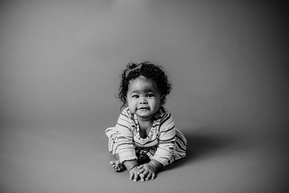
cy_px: 96
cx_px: 144
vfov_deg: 27.0
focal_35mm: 50
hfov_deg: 39.6
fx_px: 401
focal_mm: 50
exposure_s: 1/160
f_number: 2.2
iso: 100
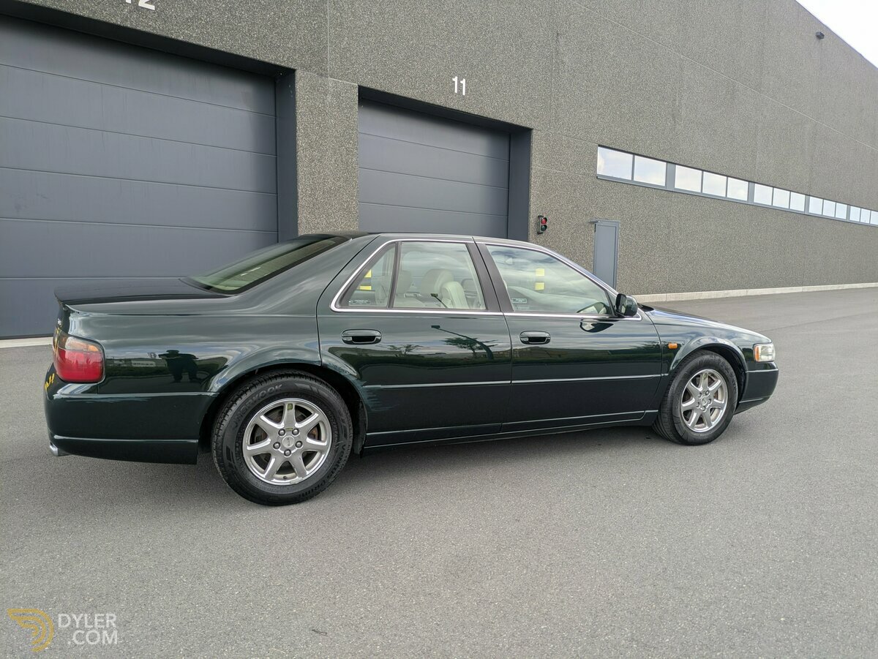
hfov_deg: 69.4
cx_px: 439
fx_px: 634
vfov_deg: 54.9
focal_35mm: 25
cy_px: 330
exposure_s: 1/278
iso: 40
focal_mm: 5.43
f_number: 1.89
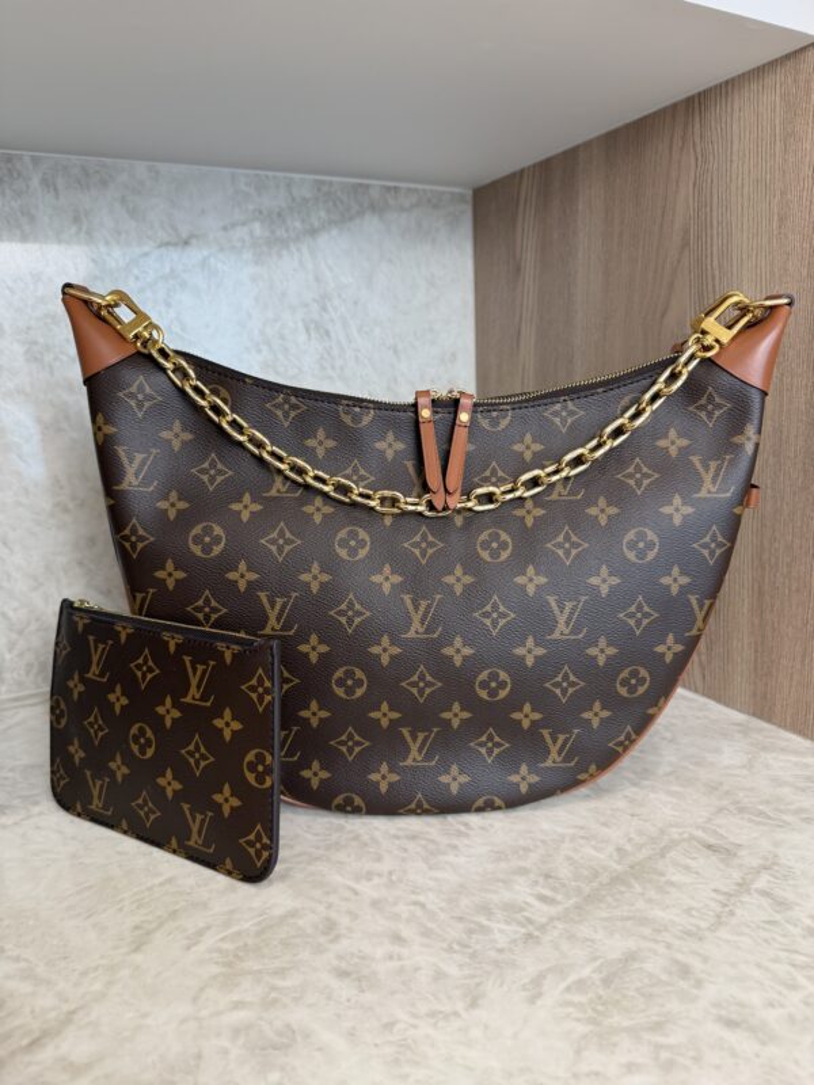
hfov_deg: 56.8
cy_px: 542
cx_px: 407
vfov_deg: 71.6
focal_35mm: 24
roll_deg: +2.0
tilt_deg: -11.7
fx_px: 752
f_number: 1.78
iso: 125
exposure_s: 1/120
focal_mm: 6.76
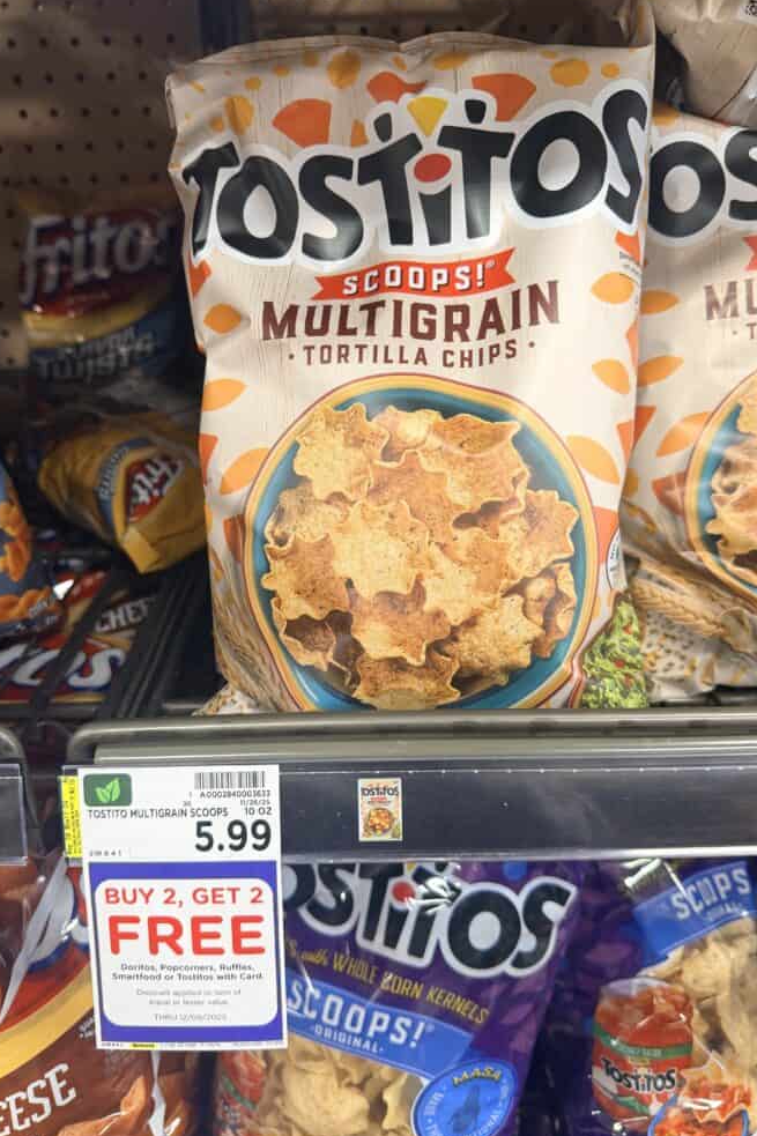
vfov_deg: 69.4
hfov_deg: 49.5
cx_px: 370
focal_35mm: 26
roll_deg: +1.3
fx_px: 820
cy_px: 560
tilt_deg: -27.7
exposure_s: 1/60
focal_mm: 6.76
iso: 200
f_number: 1.78
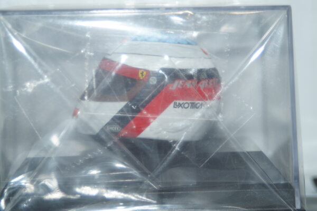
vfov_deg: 11.4
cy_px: 106
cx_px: 158
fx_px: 1057
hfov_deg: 17.1
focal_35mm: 120
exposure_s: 1/60
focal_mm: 80
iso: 200
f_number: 5.6
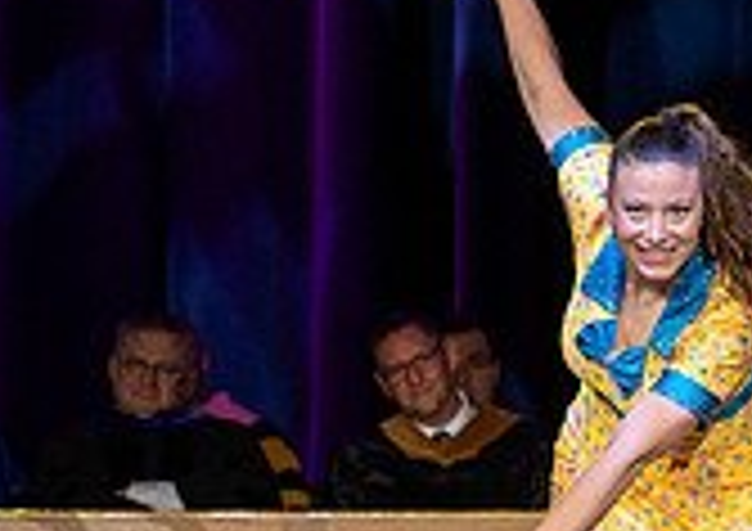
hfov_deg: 4.8
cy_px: 47
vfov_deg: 3.5
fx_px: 8789
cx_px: 1677
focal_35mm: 413
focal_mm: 70
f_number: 2.8
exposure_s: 1/640
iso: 1250
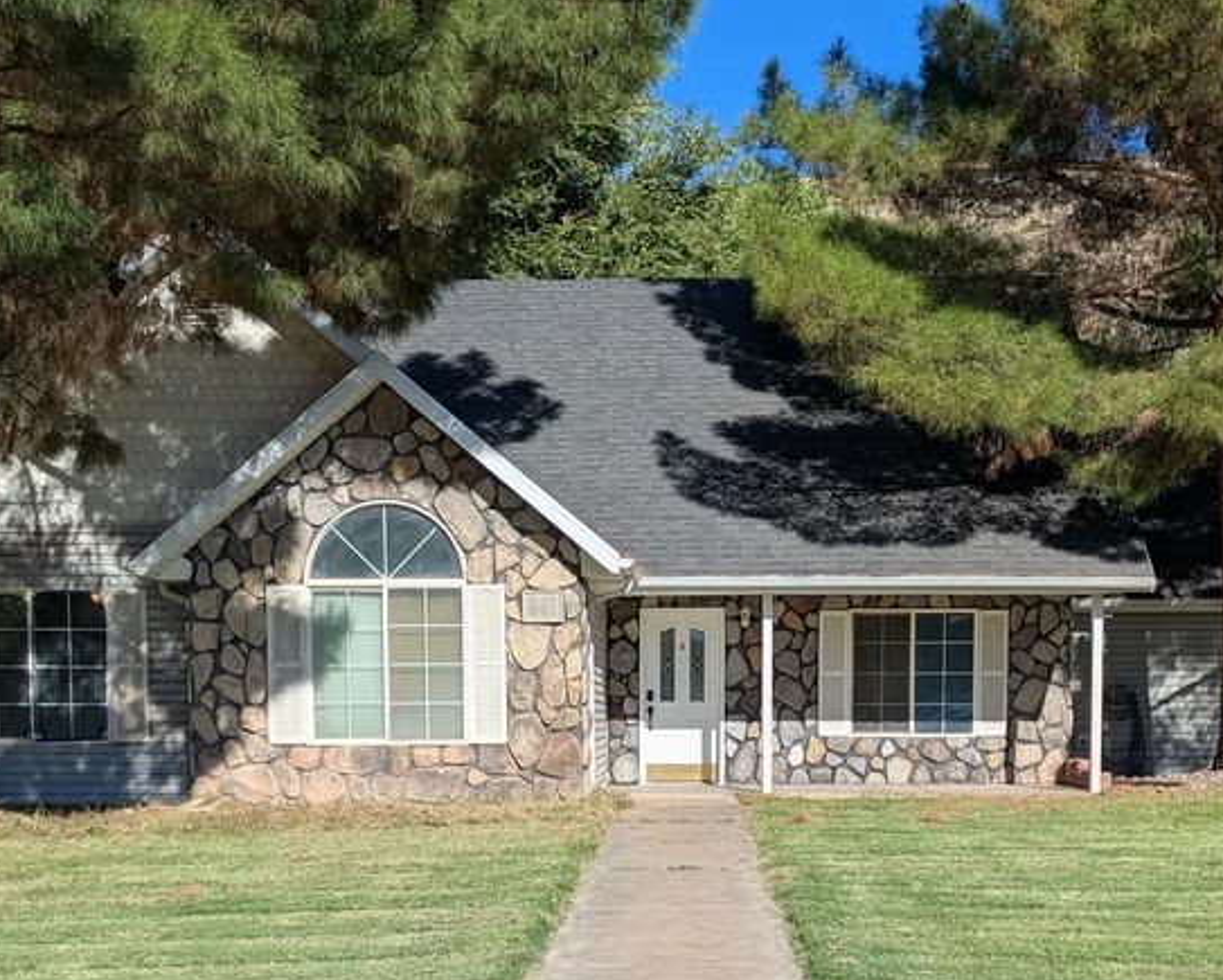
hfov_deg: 40.2
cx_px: 703
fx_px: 1666
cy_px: 812
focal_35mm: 46
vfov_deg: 31.7
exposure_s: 1/2959
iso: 45
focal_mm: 5.43
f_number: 1.89
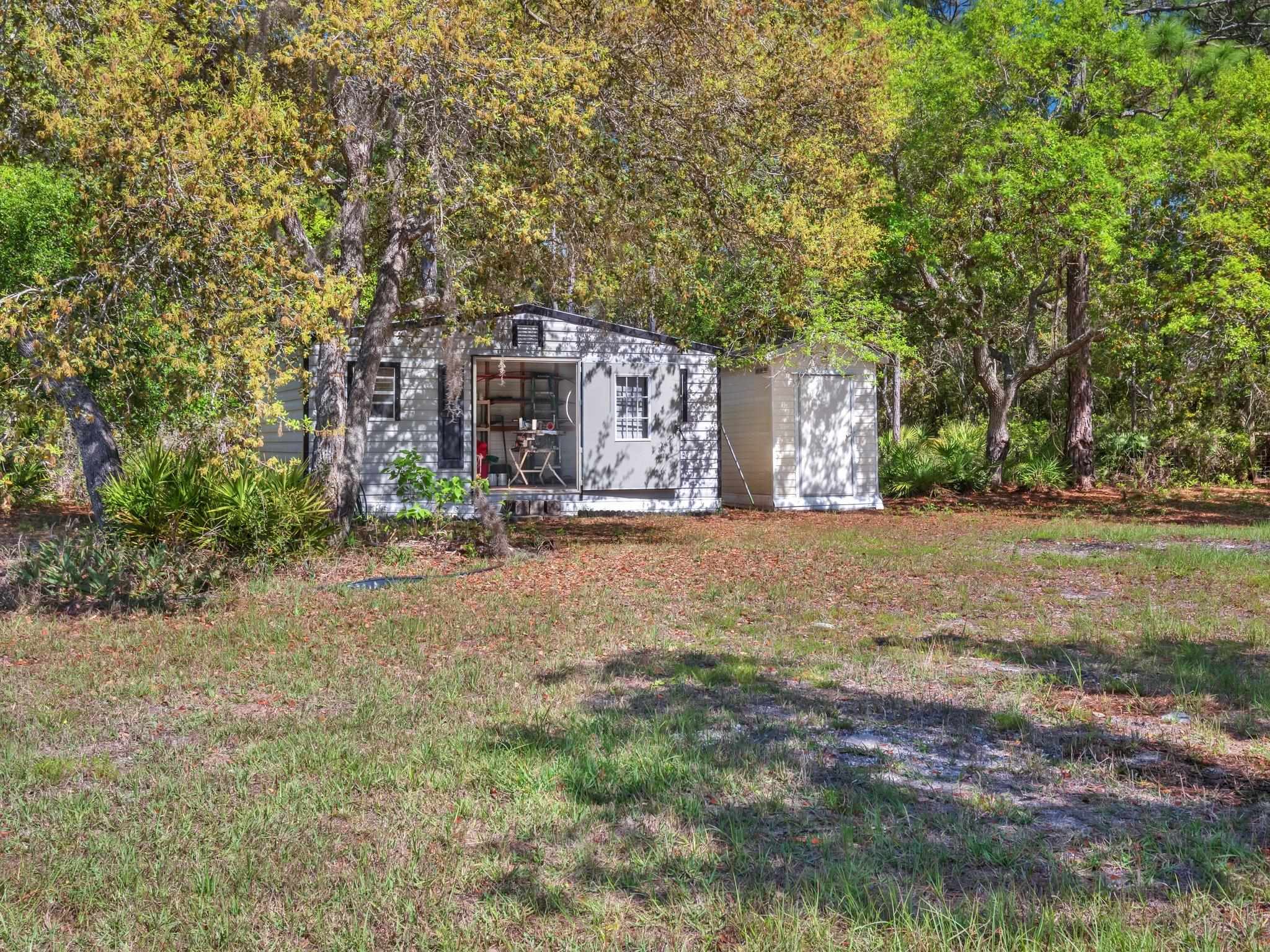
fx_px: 1321
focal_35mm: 36
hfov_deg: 51.4
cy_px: 476
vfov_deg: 39.7
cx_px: 635
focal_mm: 18
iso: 200
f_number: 5.6
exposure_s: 1/60
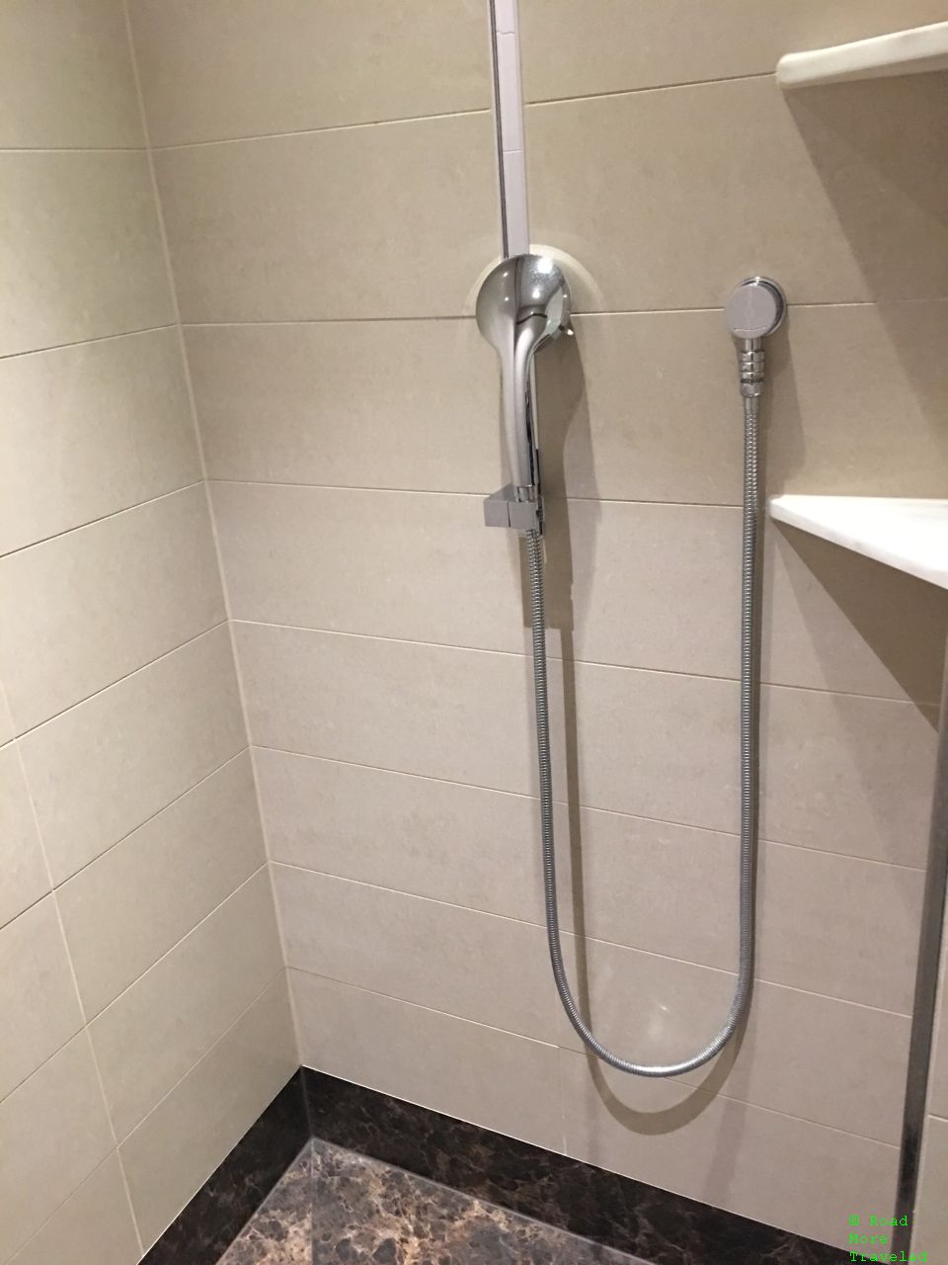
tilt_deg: -20.3
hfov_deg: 48.2
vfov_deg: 61.7
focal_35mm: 29
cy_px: 632
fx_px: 1059
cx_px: 474
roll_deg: +5.5
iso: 160
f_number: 2.2
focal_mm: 4.15
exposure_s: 1/8
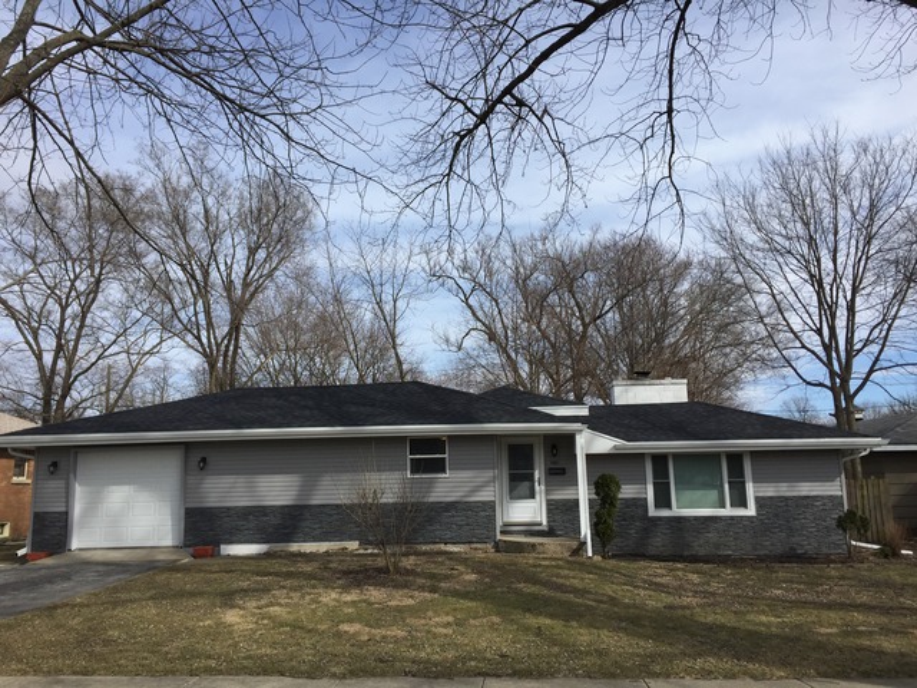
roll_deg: +0.9
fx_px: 768
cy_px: 344
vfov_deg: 48.2
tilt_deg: +10.1
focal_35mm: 29
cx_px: 458
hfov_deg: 61.7
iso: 32
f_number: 2.2
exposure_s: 1/1980
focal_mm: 4.15
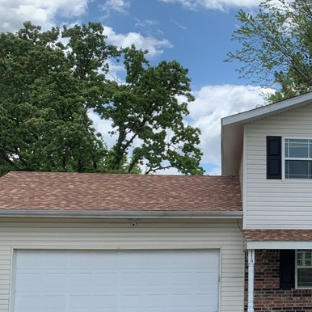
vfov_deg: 28.0
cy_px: 201
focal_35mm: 61
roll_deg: +0.5
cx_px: 314
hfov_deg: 26.6
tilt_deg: +7.6
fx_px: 622
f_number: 1.8
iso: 25
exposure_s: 1/1916
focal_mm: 4.25
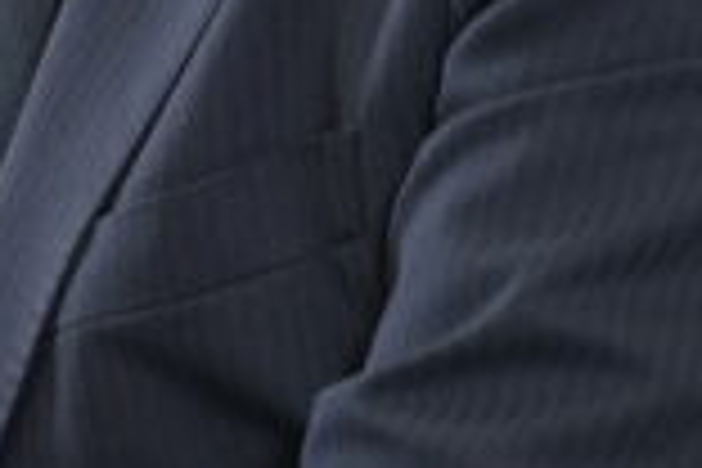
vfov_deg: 1.6
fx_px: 16379
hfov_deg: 2.5
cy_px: -518
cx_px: -18
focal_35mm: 840
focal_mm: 171
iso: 1600
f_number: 5.6
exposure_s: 1/100
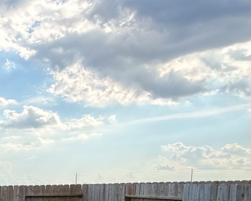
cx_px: -234
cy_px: 239
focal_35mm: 62
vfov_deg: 22.7
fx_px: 461
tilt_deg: -5.4
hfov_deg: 19.6
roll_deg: +1.9
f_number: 2.2
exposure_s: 1/770
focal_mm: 2.22
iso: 25
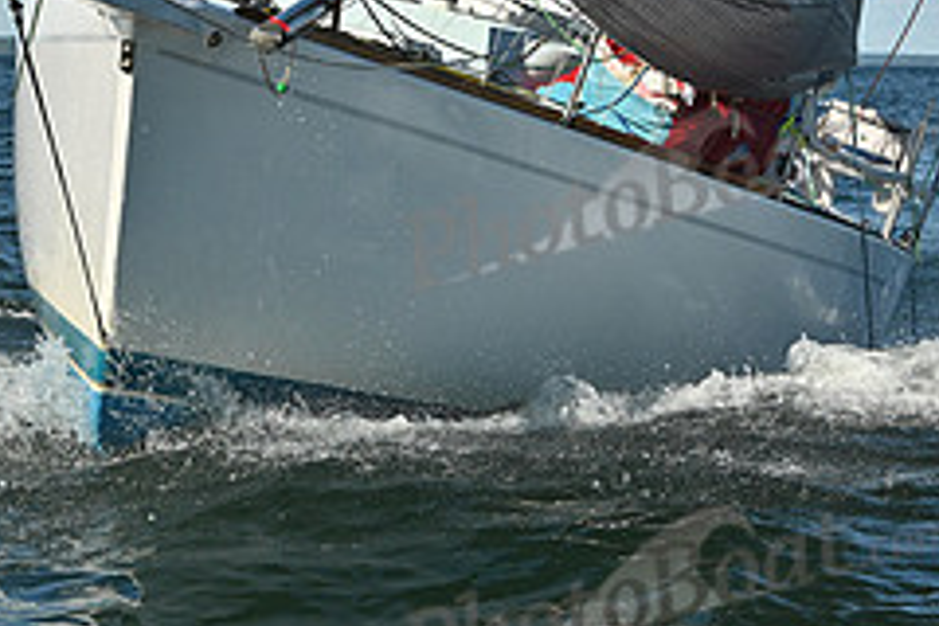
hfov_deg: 12.1
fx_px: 4408
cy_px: 41
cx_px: 203
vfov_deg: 8.1
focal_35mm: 169
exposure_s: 1/1250
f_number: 10
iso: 320
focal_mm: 70
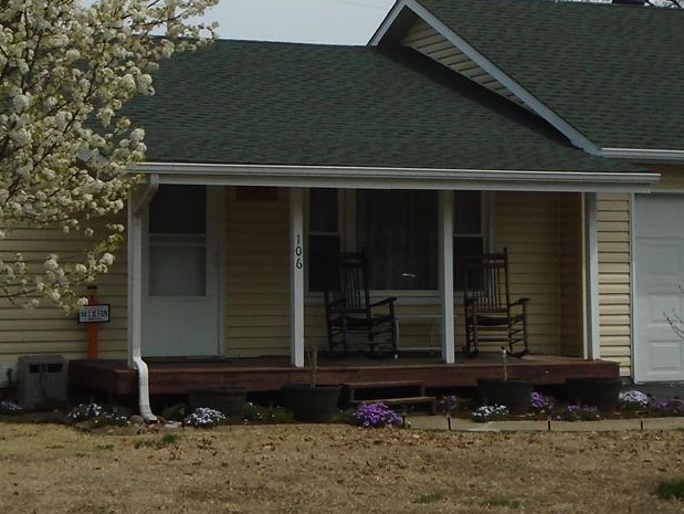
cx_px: 320
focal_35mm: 93
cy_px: 193
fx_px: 1839
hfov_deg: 21.1
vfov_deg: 15.9
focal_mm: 6.4
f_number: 9.5
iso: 100
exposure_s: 1/250
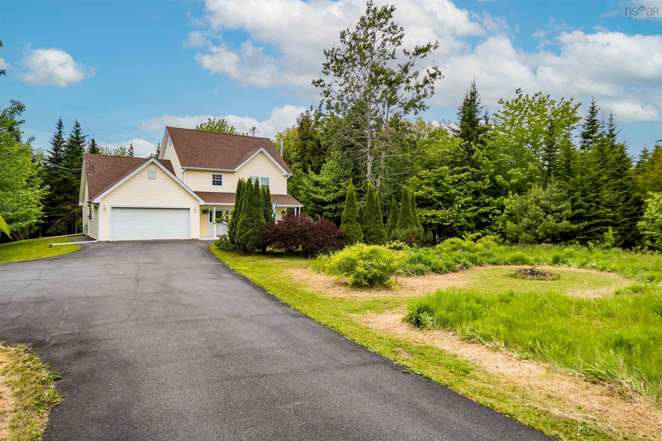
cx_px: 331
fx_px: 662
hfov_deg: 53.1
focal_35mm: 36
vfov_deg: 36.9
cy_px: 220
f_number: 5.6
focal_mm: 24
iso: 400
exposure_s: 1/2000
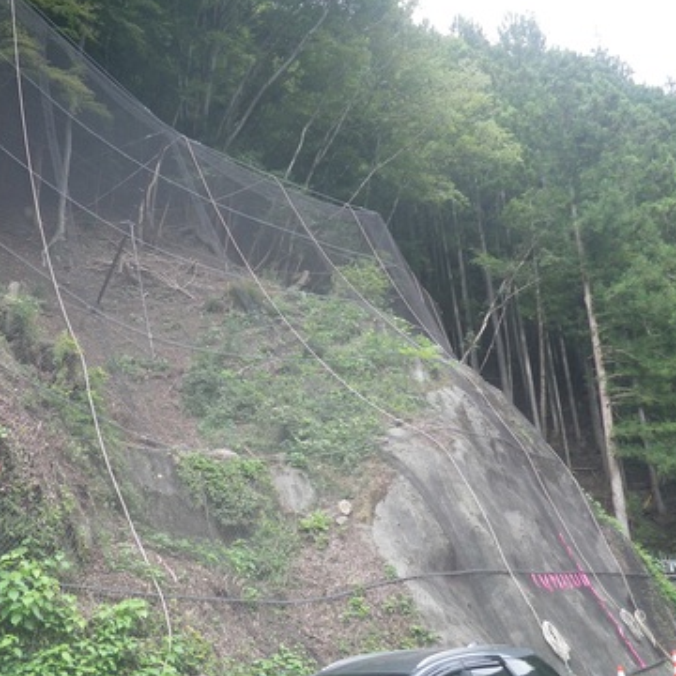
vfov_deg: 48.4
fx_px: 751
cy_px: 343
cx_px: 263
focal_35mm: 34
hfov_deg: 48.1
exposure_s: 1/80
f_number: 3.5
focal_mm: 5
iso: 80
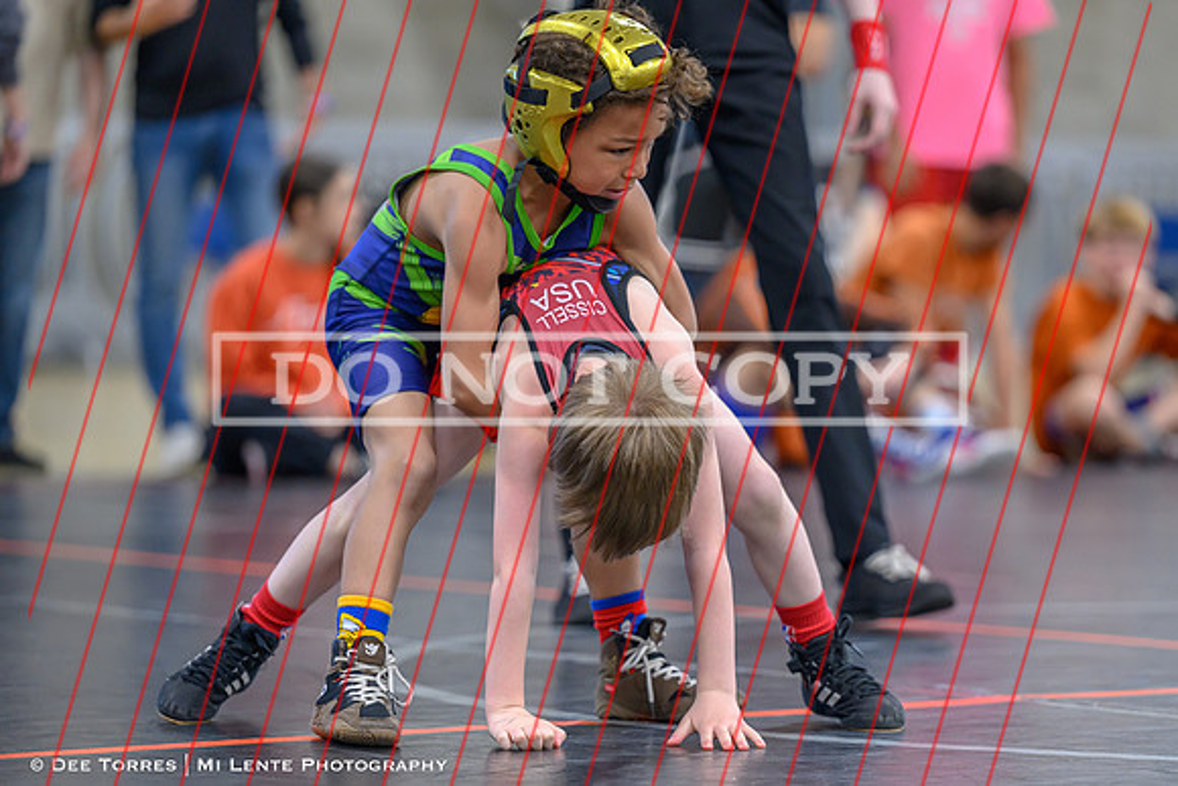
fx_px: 6026
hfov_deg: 11.2
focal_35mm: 184
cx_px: 678
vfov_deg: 7.5
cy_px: 476
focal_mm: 150
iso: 2200
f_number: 2.8
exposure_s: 1/640
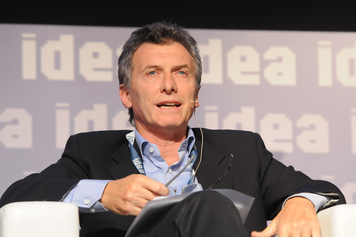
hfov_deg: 8.0
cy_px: 119
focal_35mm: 256
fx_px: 2531
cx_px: 178
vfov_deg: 5.4
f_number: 4
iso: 1600
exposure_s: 1/100
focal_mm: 170
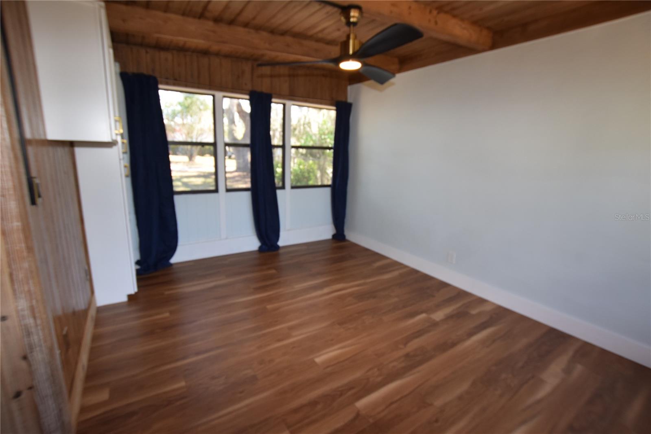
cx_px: 326
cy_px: 217
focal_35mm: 15
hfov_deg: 100.4
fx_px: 271
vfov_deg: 77.3
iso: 500
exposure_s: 1/125
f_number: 5.6
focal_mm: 10
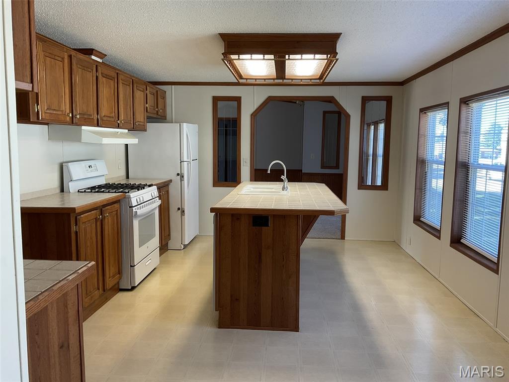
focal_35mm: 29
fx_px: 426
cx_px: 254
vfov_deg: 48.2
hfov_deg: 61.7
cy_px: 191
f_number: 1.8
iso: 40
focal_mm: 3
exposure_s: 1/60
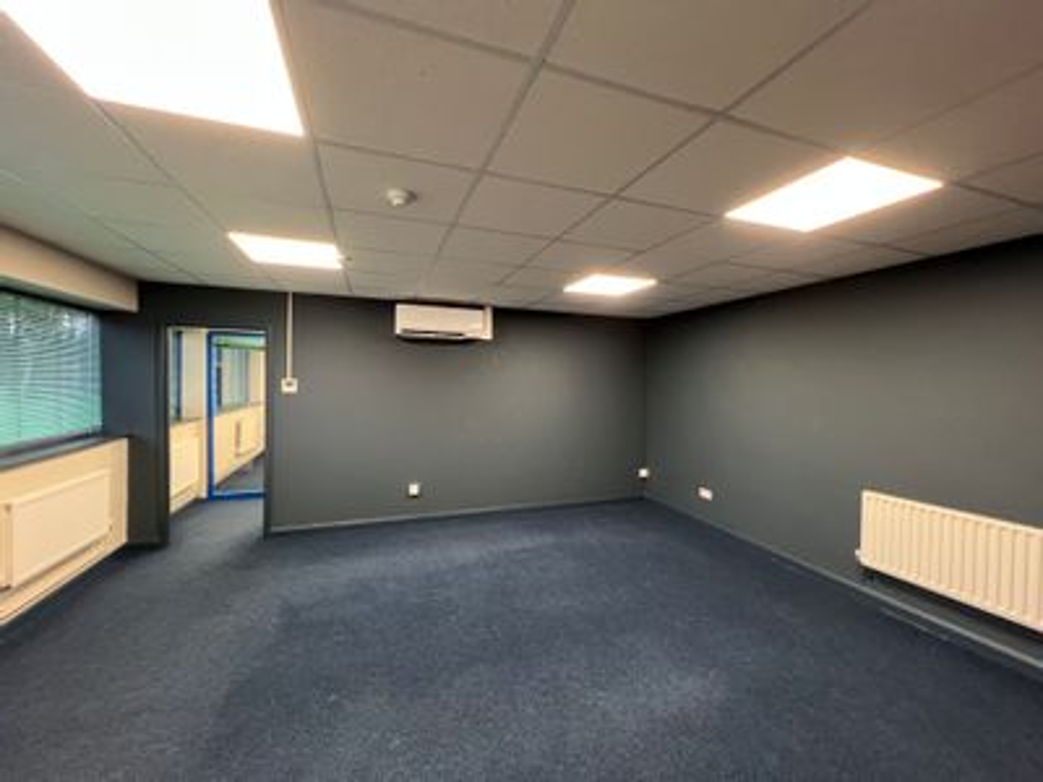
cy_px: 391
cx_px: 522
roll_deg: -0.8
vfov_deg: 89.9
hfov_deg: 106.2
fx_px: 392
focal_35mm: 13
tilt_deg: -1.7
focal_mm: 1.57
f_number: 1.8
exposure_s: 1/50
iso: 500
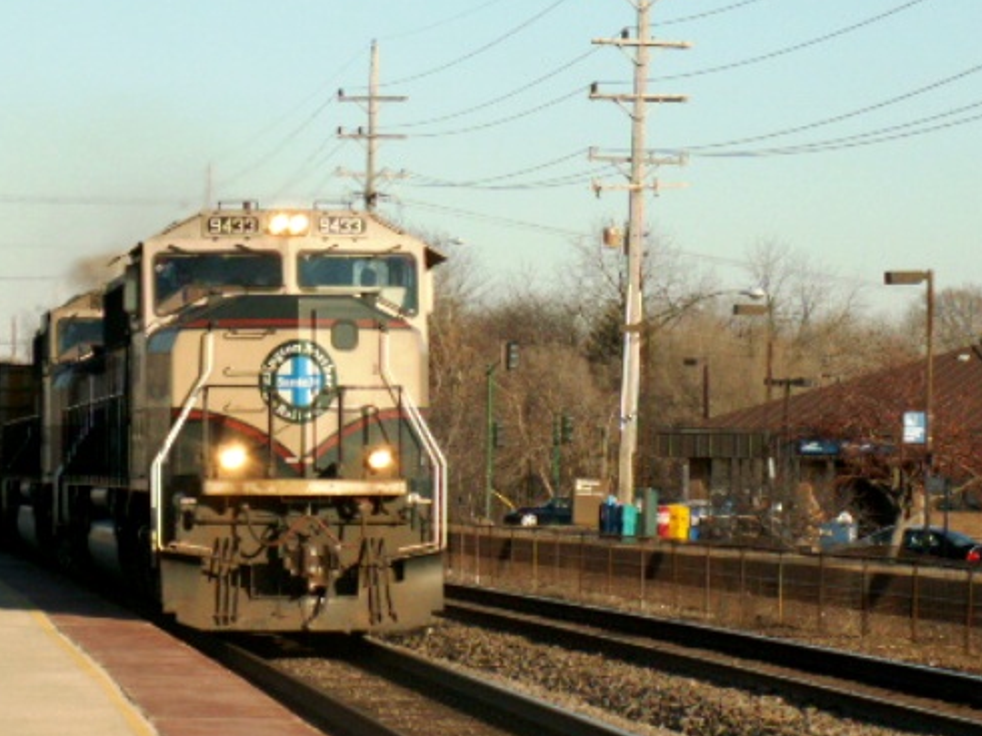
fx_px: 4678
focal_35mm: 165
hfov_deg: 12.0
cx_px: 379
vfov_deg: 9.0
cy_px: 355
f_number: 5.6
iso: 50
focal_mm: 16.43
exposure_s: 1/320
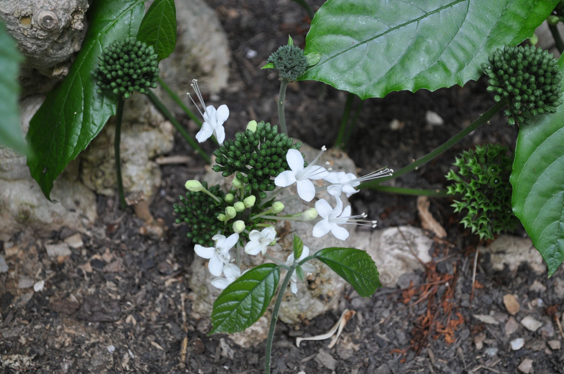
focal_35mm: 69
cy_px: 187
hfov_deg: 29.3
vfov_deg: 19.7
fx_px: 1080
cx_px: 282
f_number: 5.6
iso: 450
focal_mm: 46
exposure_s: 1/60
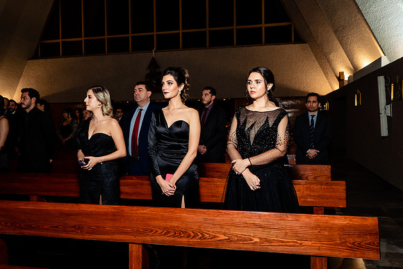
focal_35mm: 33
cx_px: 190
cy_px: 133
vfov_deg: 40.5
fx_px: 364
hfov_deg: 57.9
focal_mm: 24
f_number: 4
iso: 1250
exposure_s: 1/160
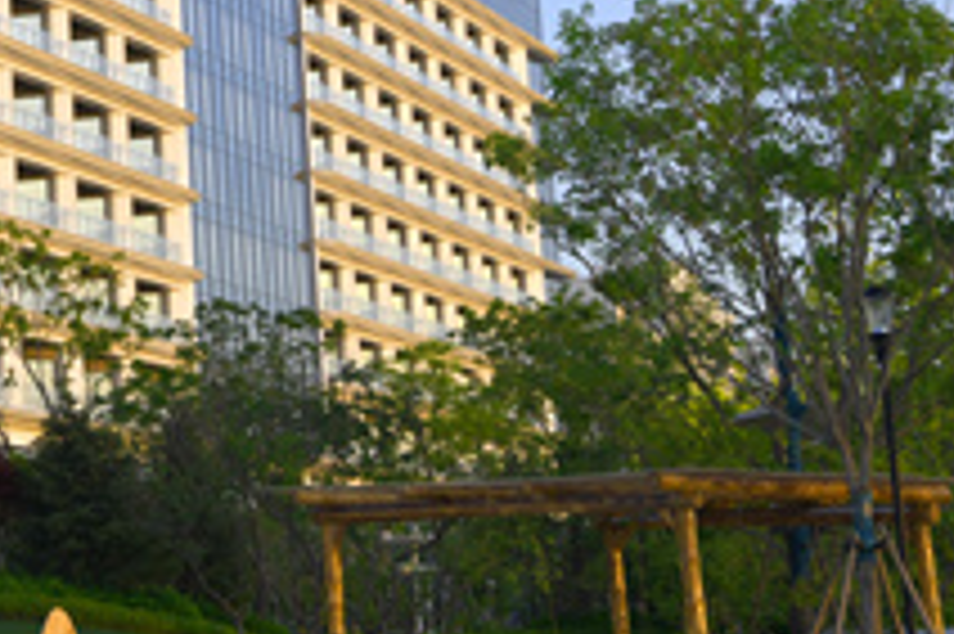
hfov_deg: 16.4
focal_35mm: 119
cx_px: -243
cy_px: -27
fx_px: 3151
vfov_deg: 11.4
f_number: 10
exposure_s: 1/125
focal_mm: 42
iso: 320
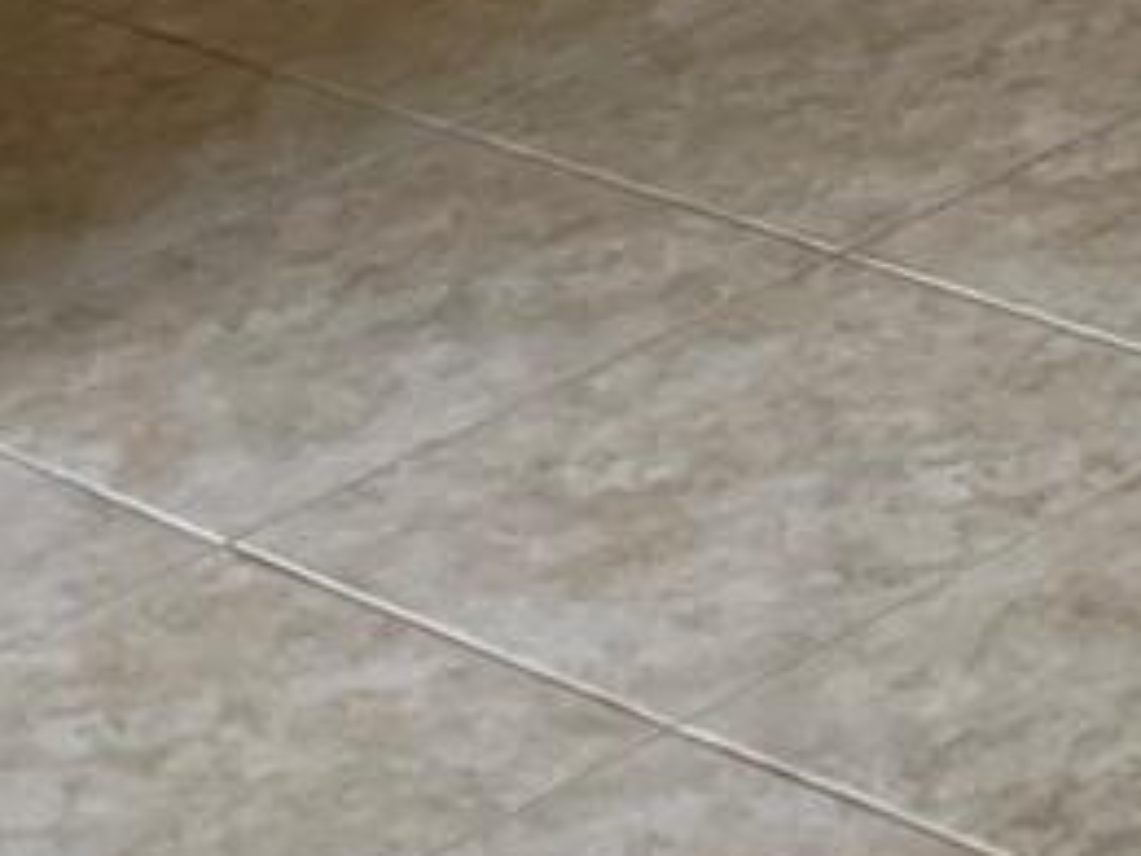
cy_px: -1506
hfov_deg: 10.6
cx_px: 2730
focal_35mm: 160
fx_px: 5274
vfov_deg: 8.2
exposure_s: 1/118
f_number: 1.6
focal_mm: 4.2
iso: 125
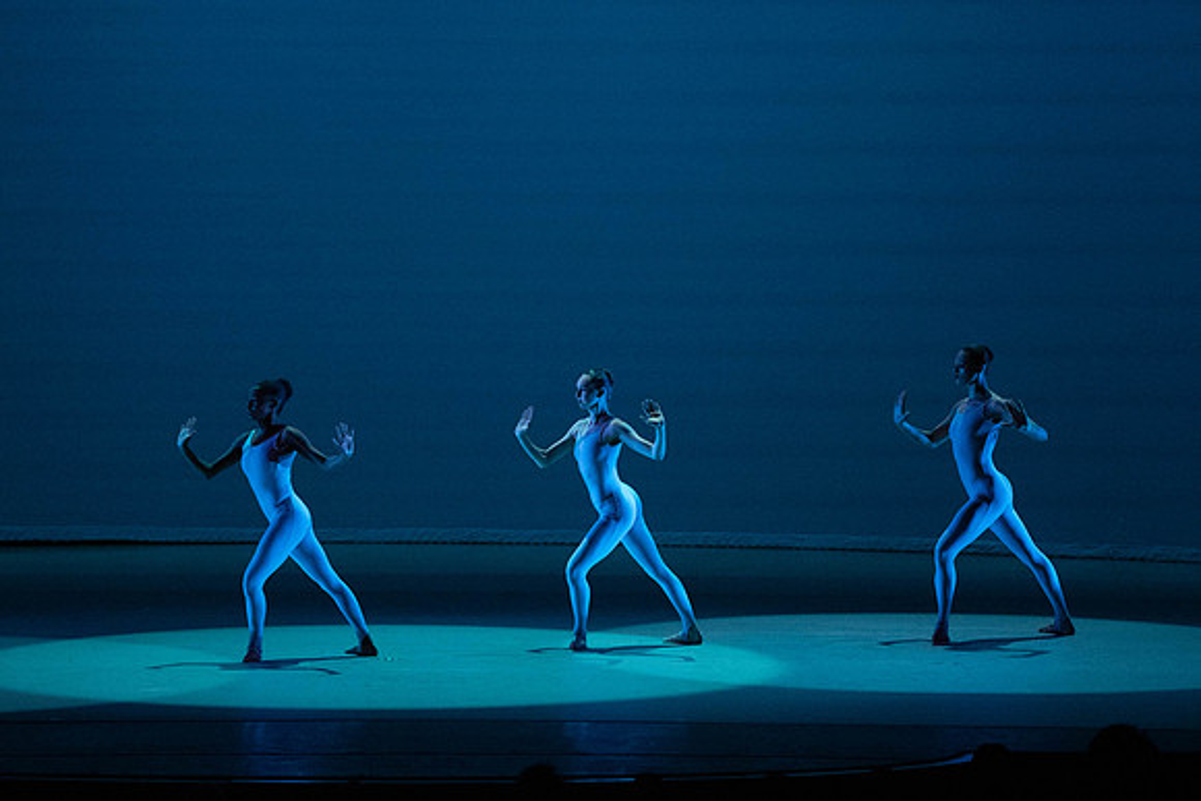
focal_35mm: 183
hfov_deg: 11.2
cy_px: 400
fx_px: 6106
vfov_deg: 7.5
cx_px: 600
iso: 16000
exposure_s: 1/400
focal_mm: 183
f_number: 5.6
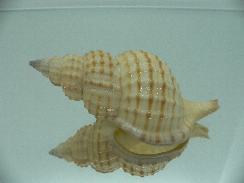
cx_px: 122
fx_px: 247
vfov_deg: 40.7
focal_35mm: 35
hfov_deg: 52.6
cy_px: 92
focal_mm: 4.6
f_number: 2.8
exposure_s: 1/60
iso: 80
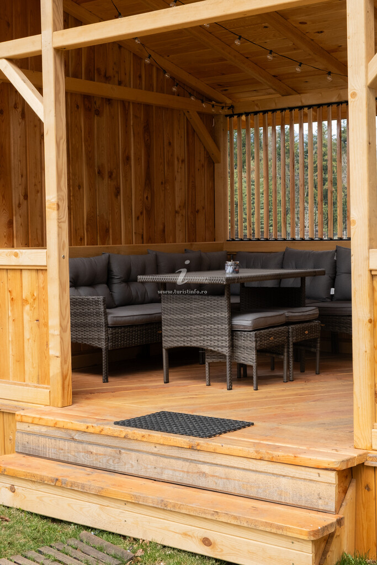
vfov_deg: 33.9
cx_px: 188
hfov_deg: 23.0
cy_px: 282
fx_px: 926
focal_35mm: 59
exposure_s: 1/125
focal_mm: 39
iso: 1250
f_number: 10
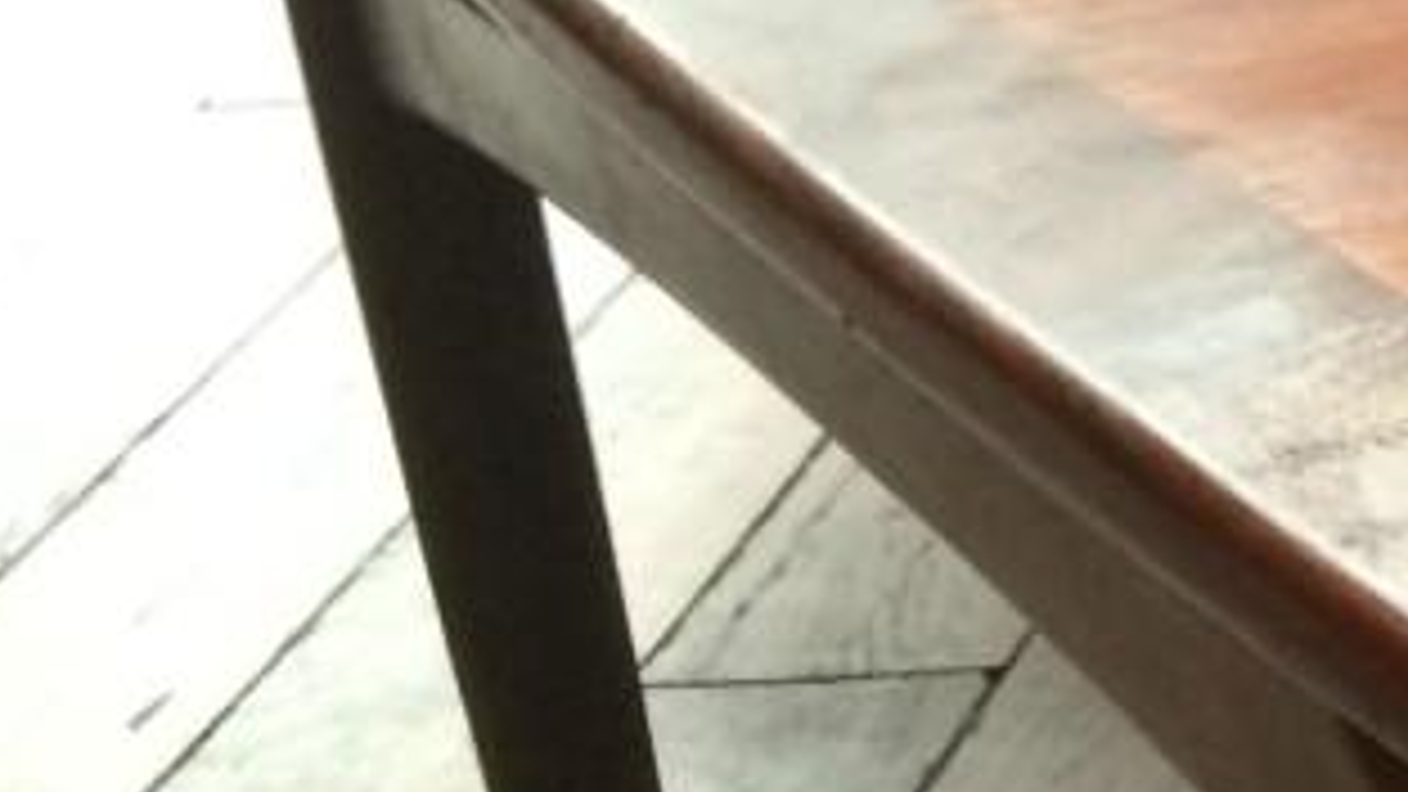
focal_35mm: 167
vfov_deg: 7.2
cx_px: 3356
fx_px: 6234
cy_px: 886
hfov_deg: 10.9
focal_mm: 4.12
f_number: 2.2
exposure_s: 1/33
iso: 250
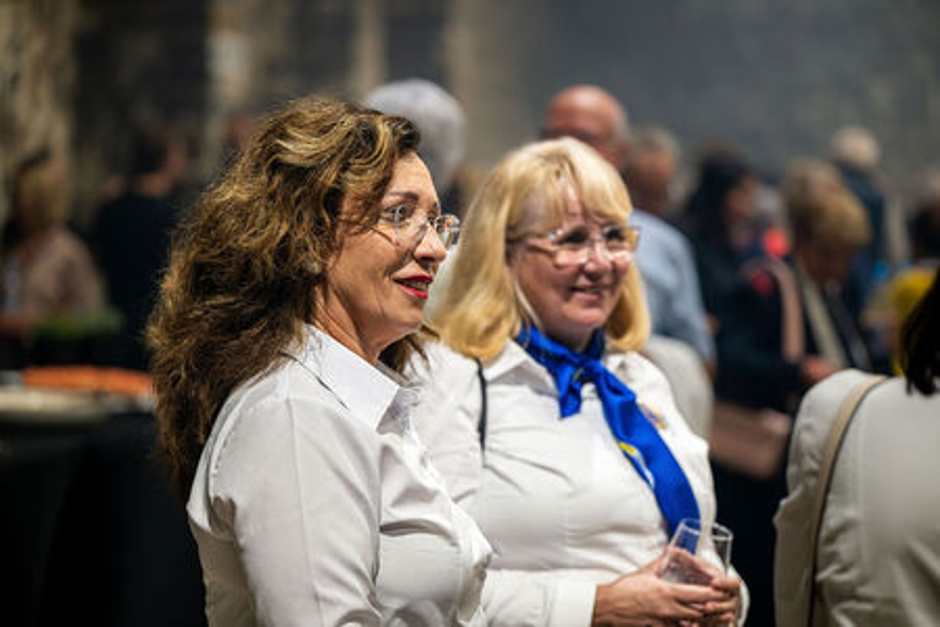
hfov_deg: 20.6
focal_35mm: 99
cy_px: 314
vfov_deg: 13.8
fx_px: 2585
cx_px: 470
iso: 3600
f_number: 2.8
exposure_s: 1/250
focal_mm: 99
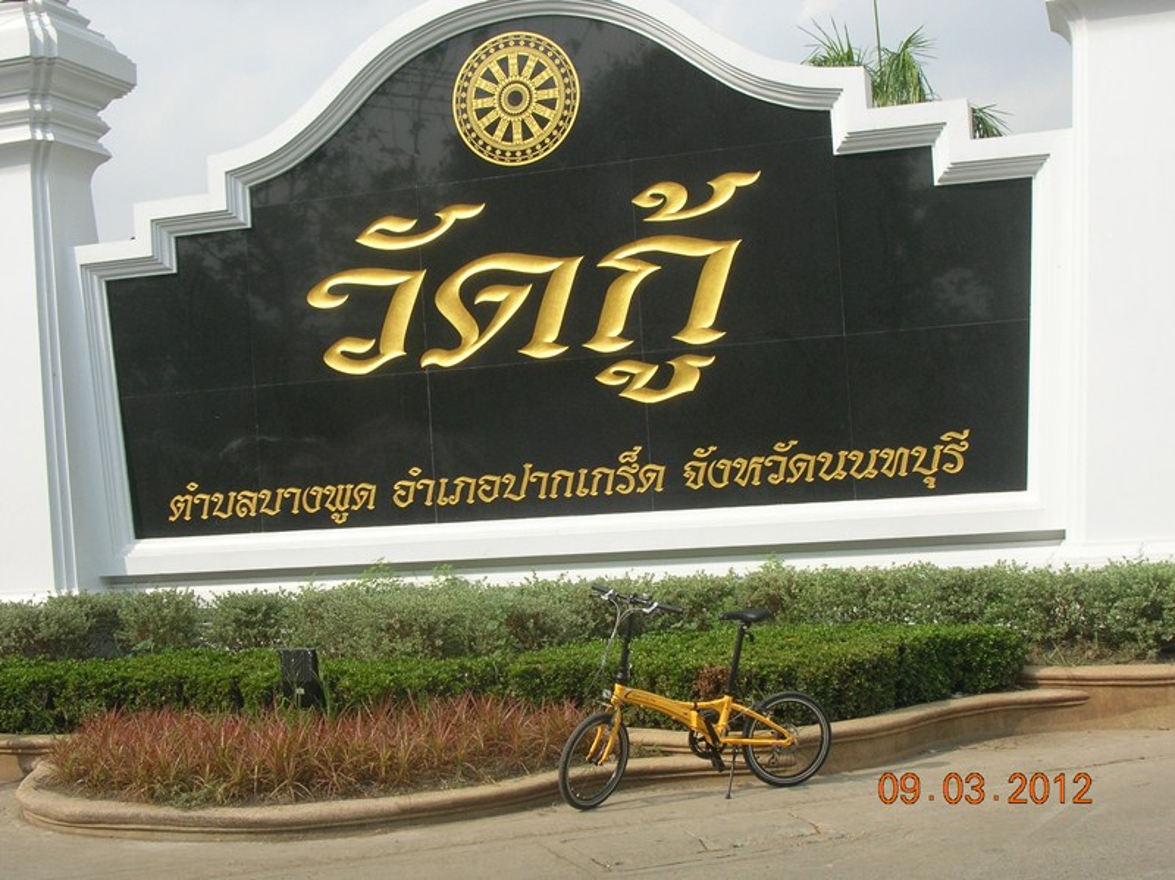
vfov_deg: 28.5
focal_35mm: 51
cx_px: 588
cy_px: 440
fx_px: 1730
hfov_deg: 37.5
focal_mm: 8.5
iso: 50
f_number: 6.6
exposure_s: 1/199
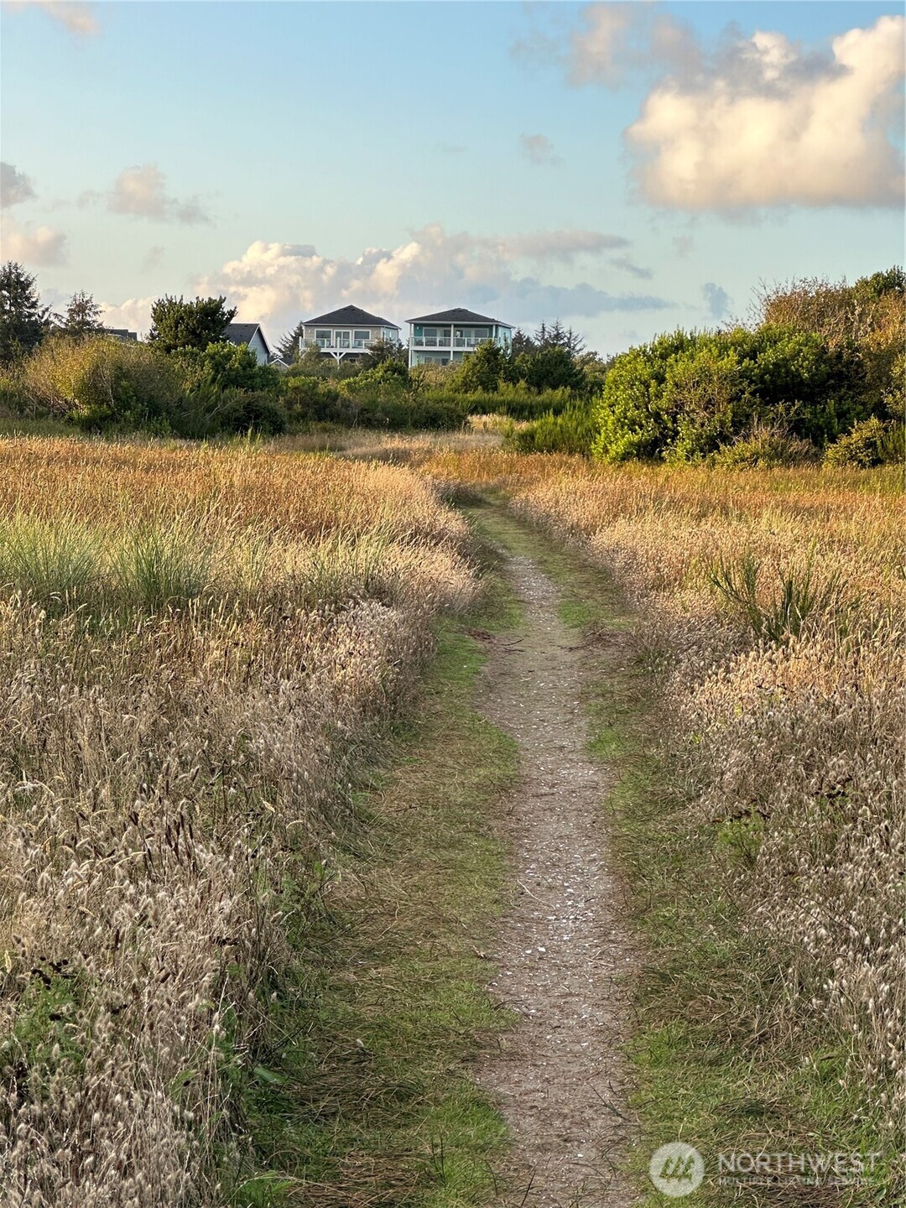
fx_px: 2687
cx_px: 453
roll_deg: -1.9
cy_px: 604
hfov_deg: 19.1
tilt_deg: -2.9
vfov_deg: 25.3
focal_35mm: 77
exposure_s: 1/119
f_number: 2.8
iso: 32
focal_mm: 9
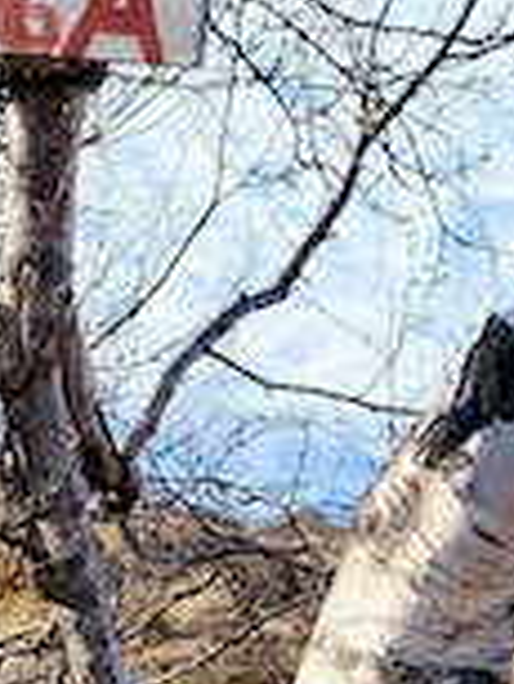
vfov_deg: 11.4
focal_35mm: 173
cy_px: 384
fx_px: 3420
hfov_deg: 8.6
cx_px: 13
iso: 320
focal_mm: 15
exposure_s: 1/350
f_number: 5.6
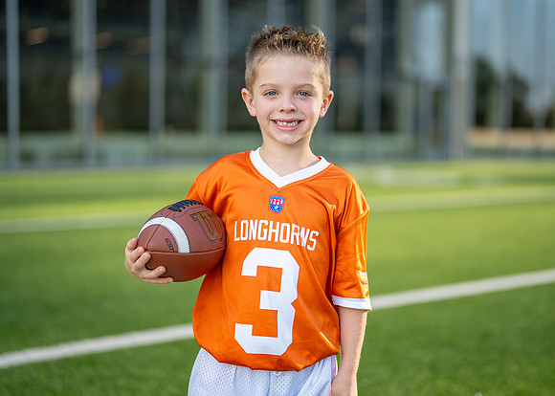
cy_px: 186
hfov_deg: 34.9
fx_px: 883
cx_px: 284
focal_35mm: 56
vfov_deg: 25.3
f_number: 1.2
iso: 100
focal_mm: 50
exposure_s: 1/2000
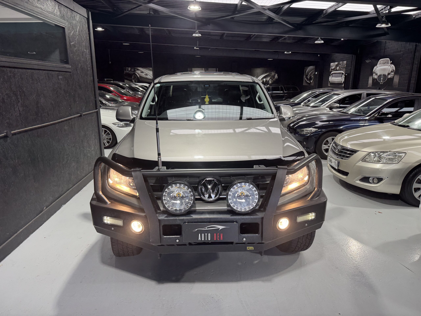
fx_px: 292
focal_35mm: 24
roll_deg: -0.4
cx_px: 210
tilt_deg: -14.1
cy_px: 158
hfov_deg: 71.6
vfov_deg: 56.8
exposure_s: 1/100
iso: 80
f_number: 1.78
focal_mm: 6.76
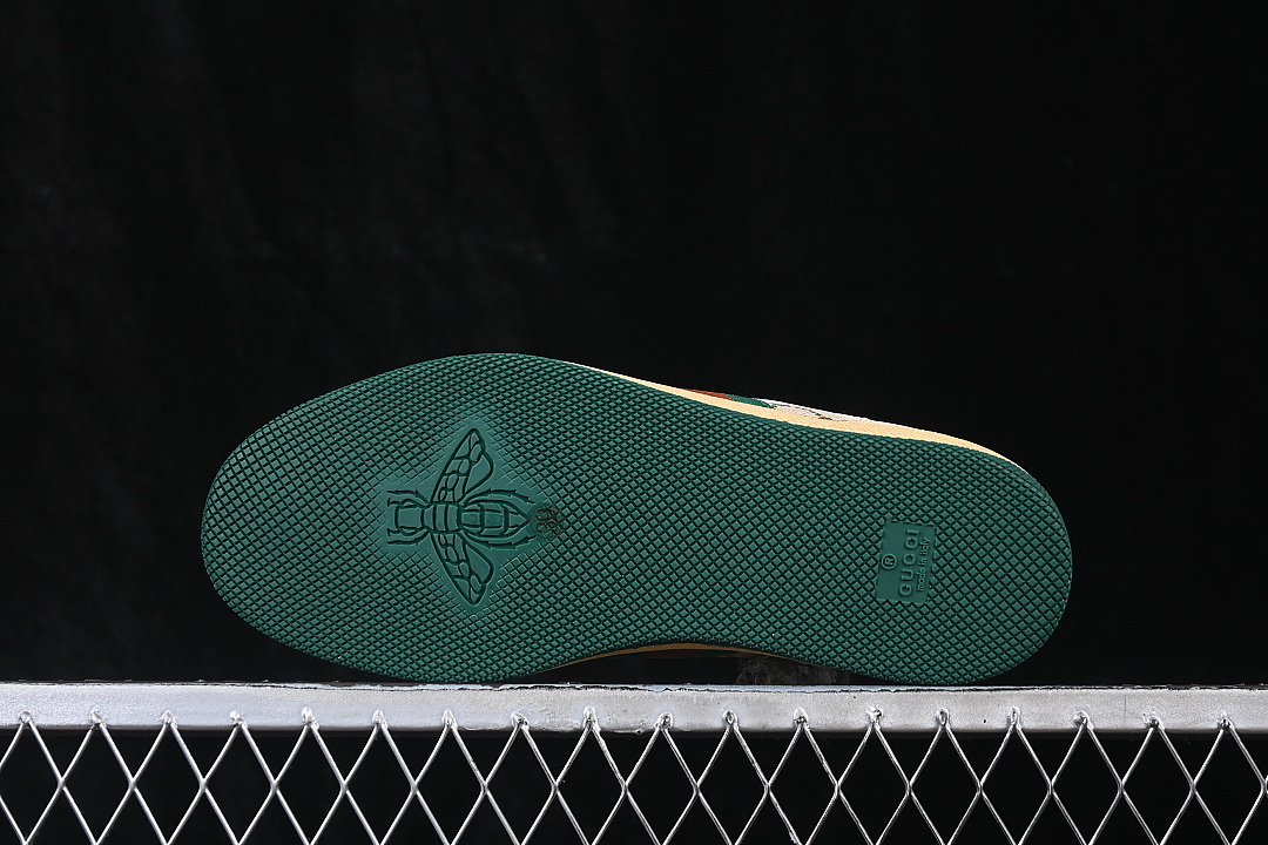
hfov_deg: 27.0
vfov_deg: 18.2
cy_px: 422
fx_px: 2641
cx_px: 634
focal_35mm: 75
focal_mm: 50
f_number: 6.3
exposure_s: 1/60
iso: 160
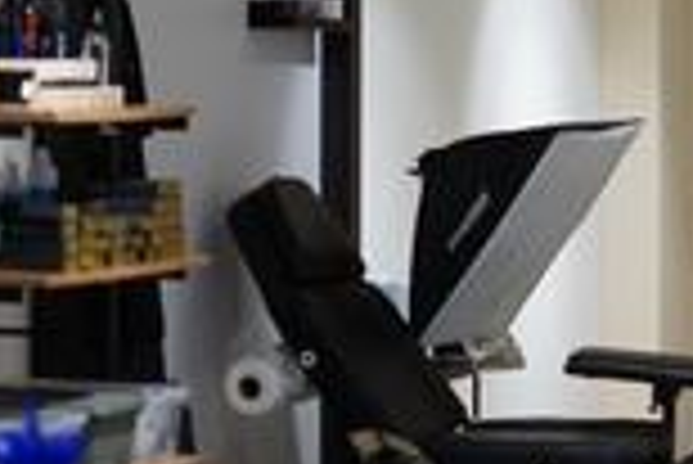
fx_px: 3757
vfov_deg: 7.0
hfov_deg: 10.4
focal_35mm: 195
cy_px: -23
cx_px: 724
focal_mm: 50
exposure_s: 1/500
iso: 320
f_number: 1.8
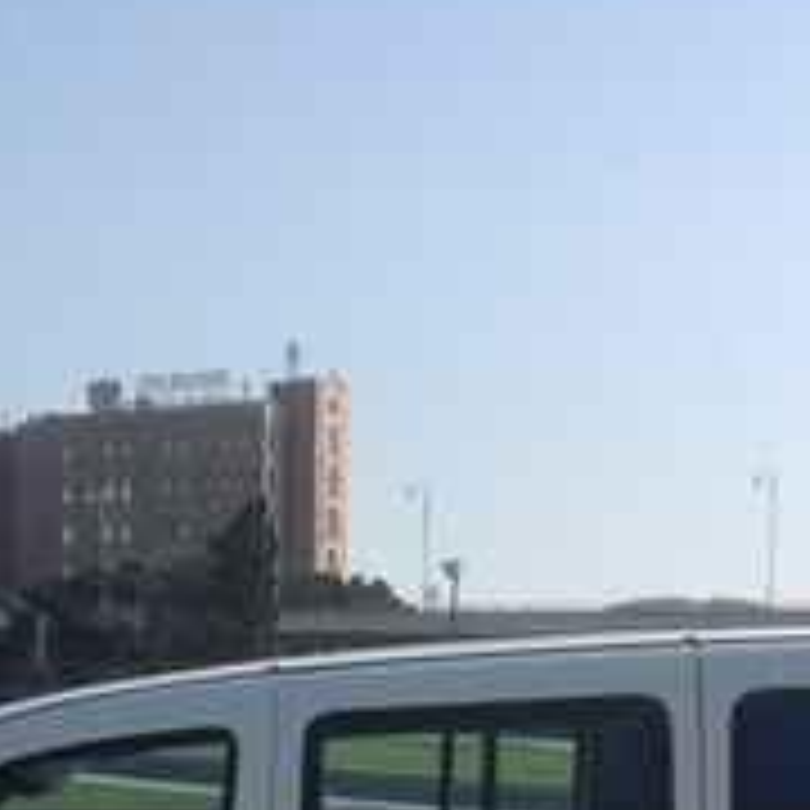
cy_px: 974
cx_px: 180
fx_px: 2992
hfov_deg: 15.3
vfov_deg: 14.9
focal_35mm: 113
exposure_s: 1/1890
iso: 50
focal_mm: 4.28
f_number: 2.4
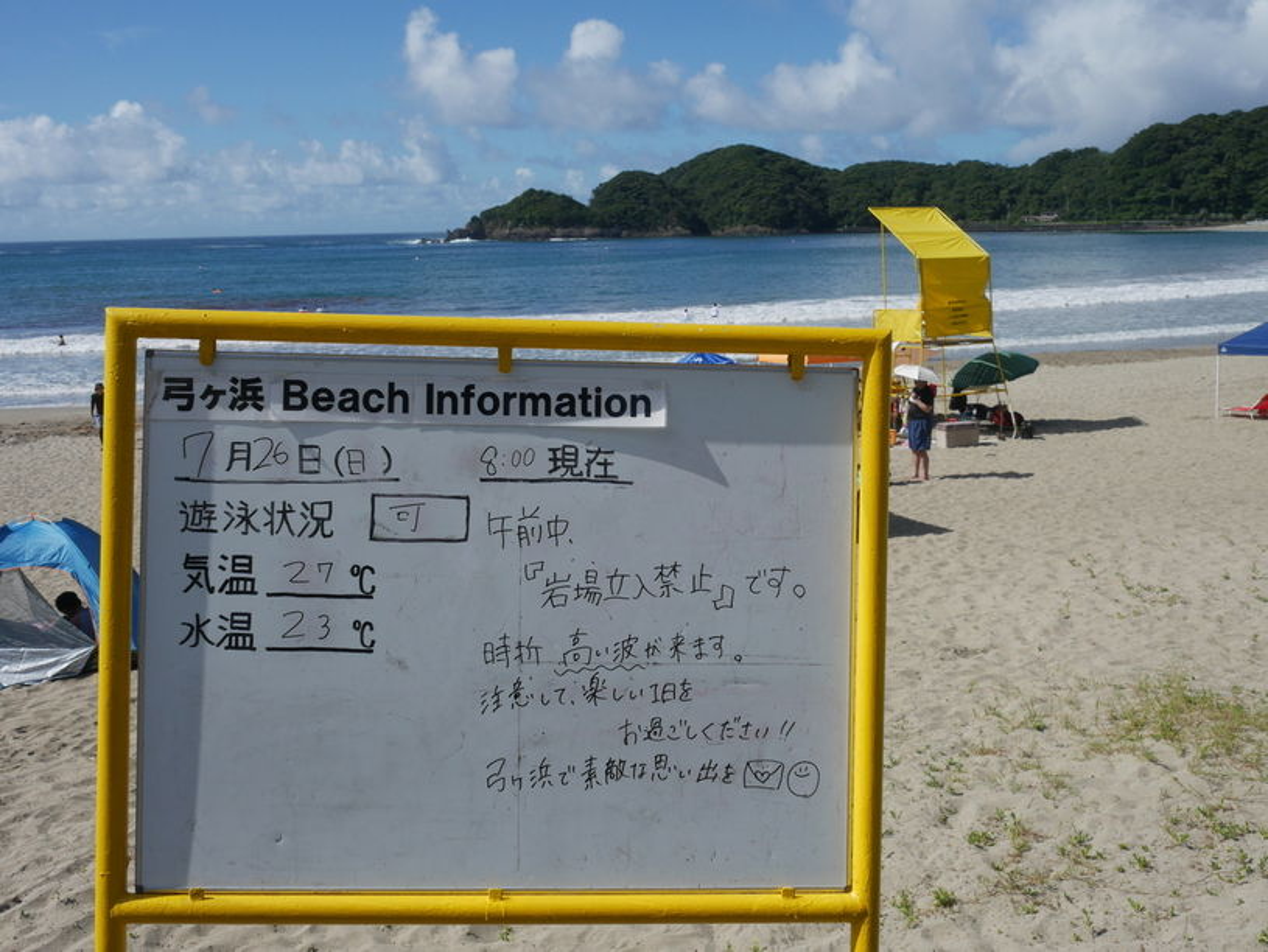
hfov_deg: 53.9
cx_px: 634
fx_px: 1246
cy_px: 476
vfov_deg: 41.8
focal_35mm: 34
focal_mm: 17
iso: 200
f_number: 8
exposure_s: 1/1000
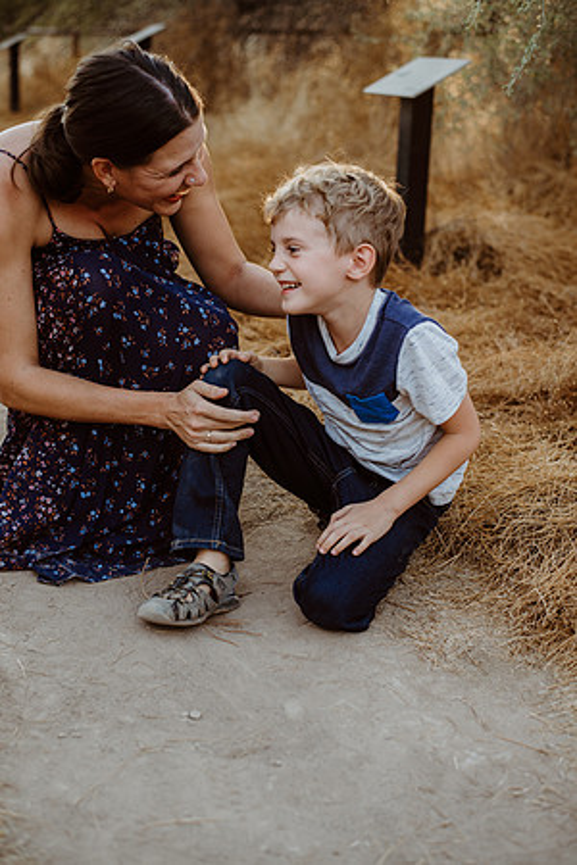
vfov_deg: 39.6
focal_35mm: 50
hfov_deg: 27.0
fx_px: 1202
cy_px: 432
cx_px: 288
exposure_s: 1/320
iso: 200
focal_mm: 50
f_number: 2.8
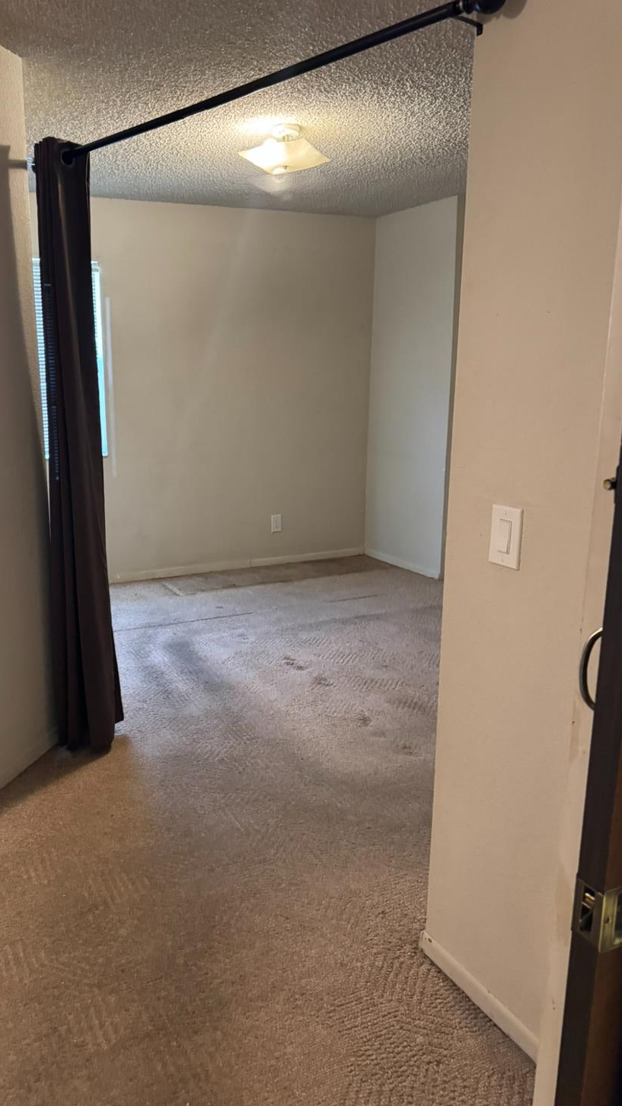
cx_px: 201
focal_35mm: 27
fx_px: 792
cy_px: 547
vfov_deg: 69.9
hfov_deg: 42.2
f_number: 1.78
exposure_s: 1/60
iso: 800
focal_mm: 6.76
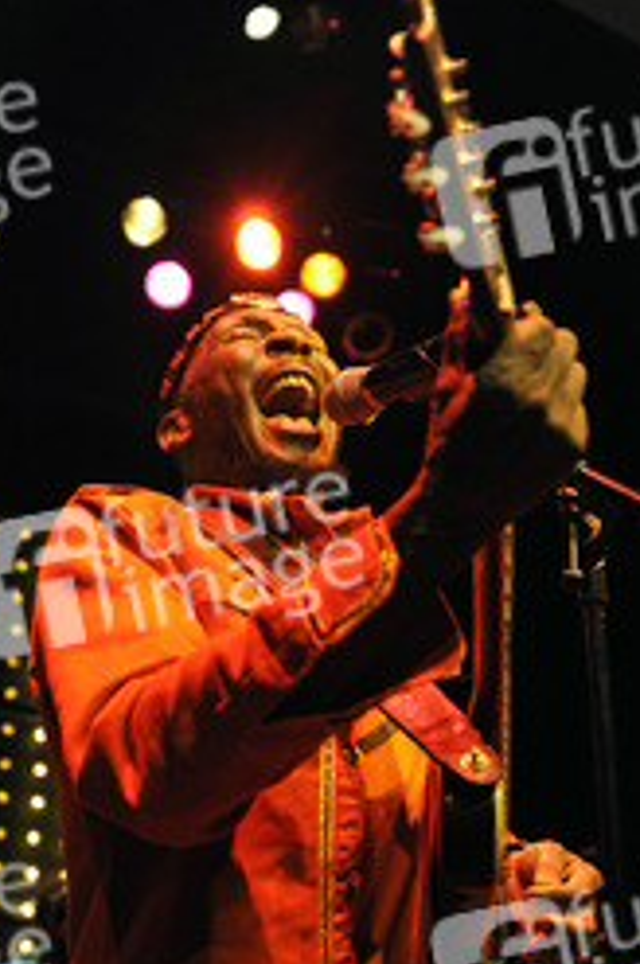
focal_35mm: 55
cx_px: 277
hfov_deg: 24.5
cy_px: 761
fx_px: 1471
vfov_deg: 35.2
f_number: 2.8
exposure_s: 1/160
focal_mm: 34
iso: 1600
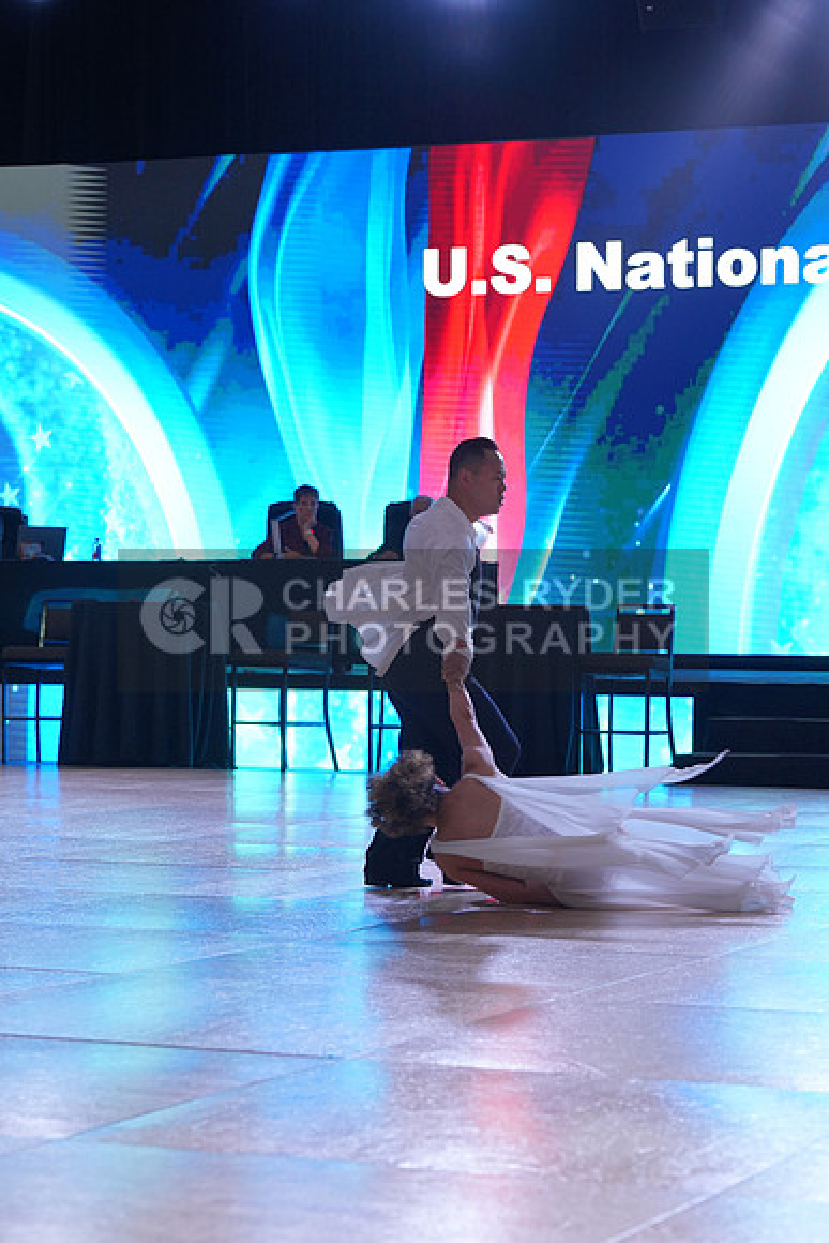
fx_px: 3176
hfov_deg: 14.9
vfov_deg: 22.1
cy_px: 622
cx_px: 414
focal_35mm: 92
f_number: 5.6
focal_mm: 92
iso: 1250
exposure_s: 1/400
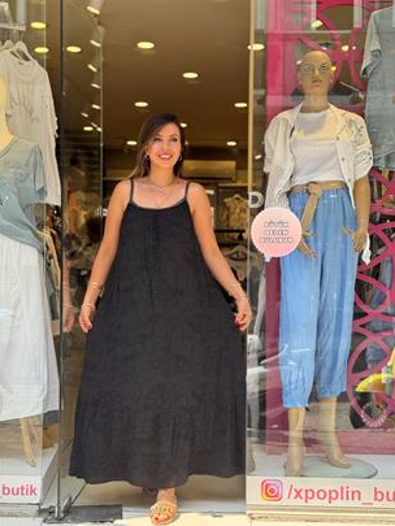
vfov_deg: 38.9
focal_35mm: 49
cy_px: 267
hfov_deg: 29.7
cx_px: 199
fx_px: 745
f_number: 1.78
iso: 64
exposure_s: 1/439
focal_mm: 6.76
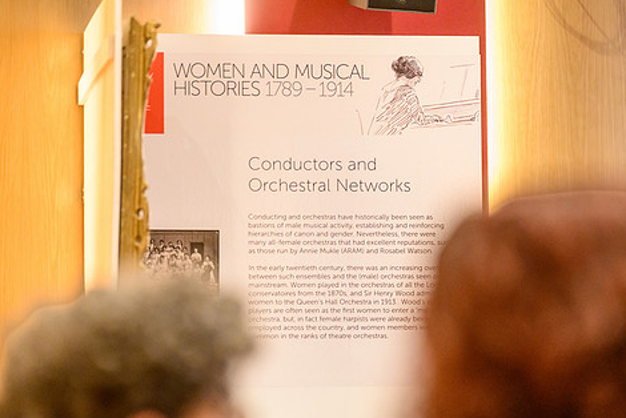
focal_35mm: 160
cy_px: 231
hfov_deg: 12.8
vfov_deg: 8.6
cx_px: 336
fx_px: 2784
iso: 5000
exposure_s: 1/125
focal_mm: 128
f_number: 2.8
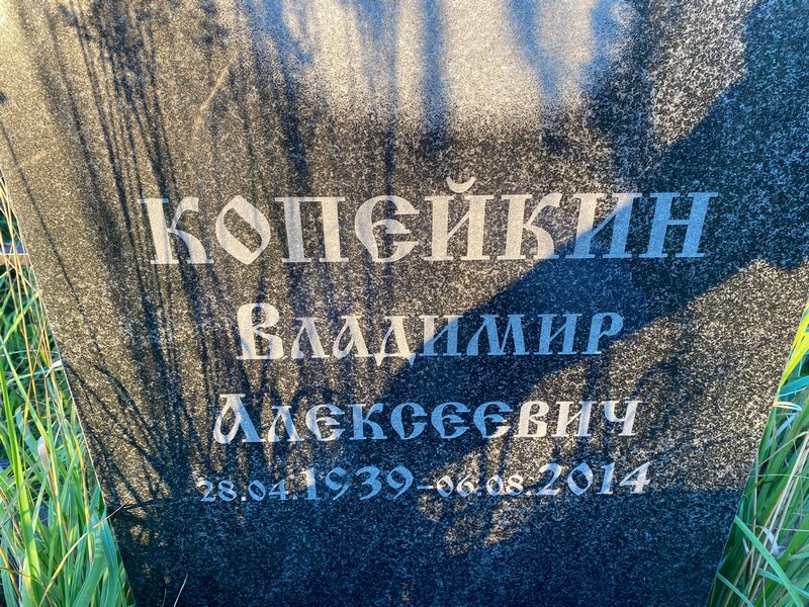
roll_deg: -0.8
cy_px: 304
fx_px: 608
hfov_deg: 67.3
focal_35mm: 26
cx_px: 404
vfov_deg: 53.1
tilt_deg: -28.7
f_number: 1.8
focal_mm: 4.25
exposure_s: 1/100
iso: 50
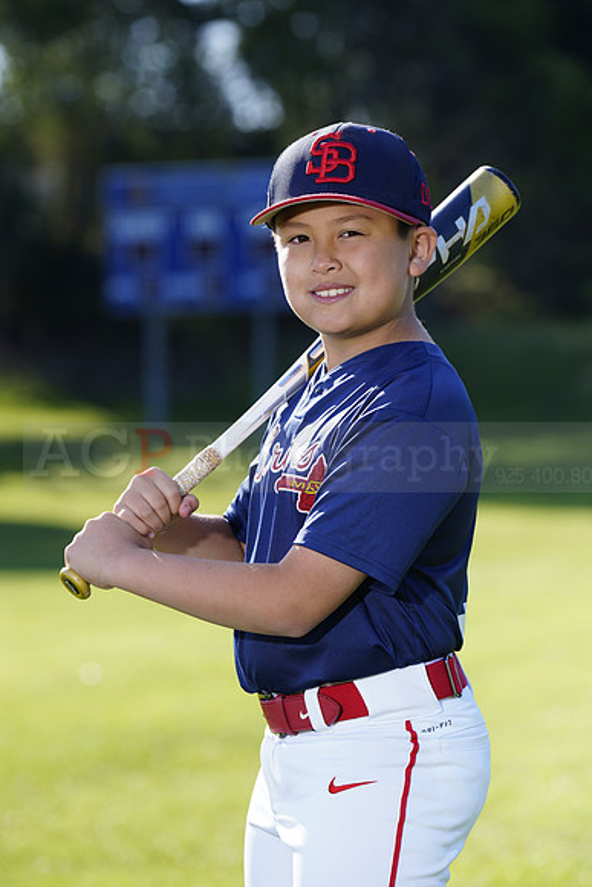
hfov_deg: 8.4
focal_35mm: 164
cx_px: 296
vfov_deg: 12.5
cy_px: 444
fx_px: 4043
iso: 100
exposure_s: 1/250
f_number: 5
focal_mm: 164
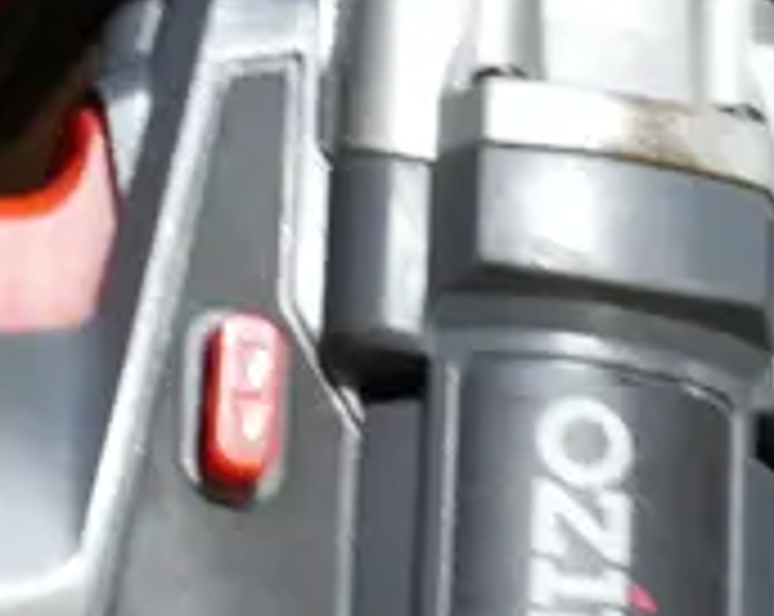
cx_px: -495
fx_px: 5328
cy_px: -241
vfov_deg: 6.6
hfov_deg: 8.1
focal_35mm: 233
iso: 500
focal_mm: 20
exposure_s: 1/60
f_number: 4.5
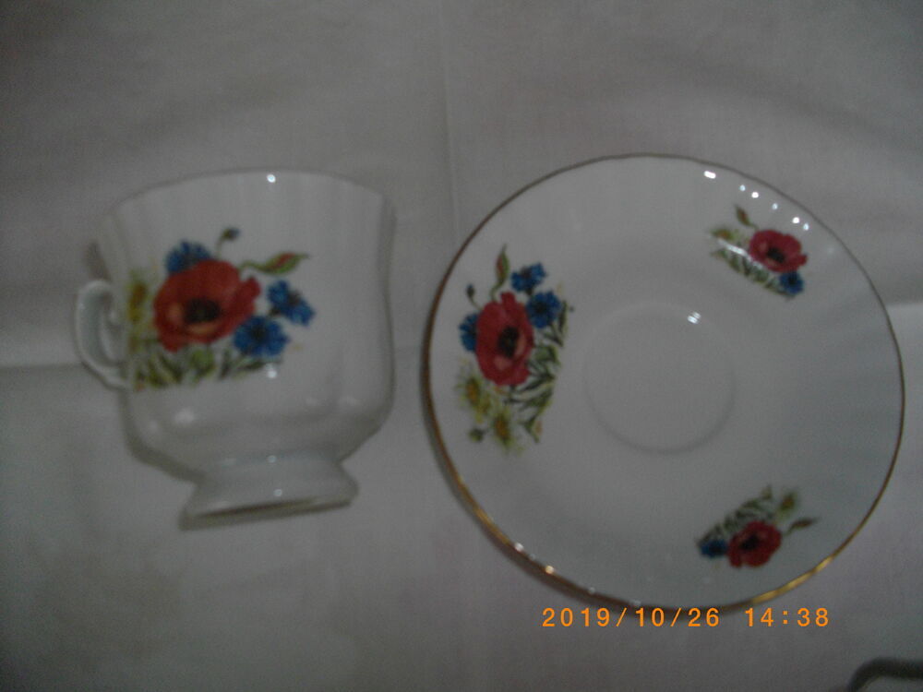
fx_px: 853
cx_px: 462
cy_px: 346
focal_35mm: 32
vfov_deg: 44.2
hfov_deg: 56.8
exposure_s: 1/50
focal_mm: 5.7
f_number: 2.9
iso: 200
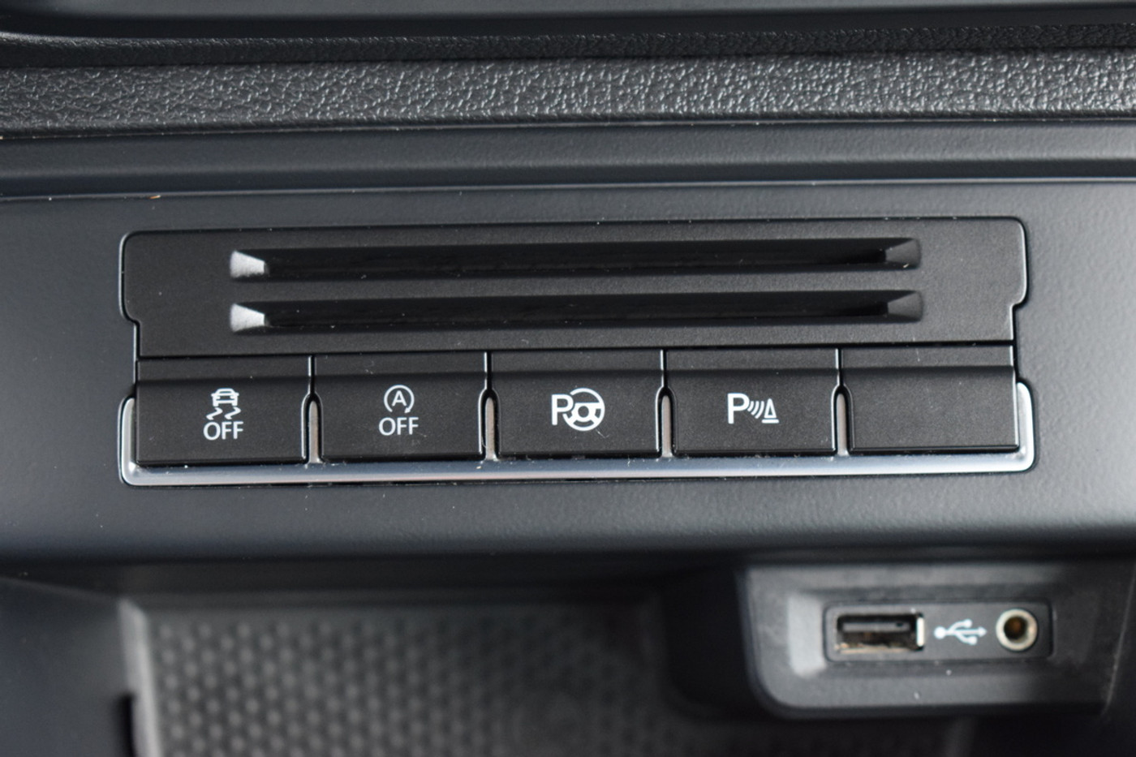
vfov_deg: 17.5
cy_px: 378
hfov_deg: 26.0
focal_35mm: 78
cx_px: 568
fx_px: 2461
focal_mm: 52
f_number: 5.6
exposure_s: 1/60
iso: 2200
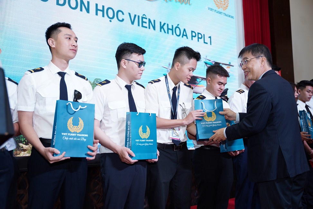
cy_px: 104
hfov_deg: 50.7
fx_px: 330
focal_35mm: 38
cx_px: 156
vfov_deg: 35.1
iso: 400
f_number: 2.8
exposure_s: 1/200
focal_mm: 38
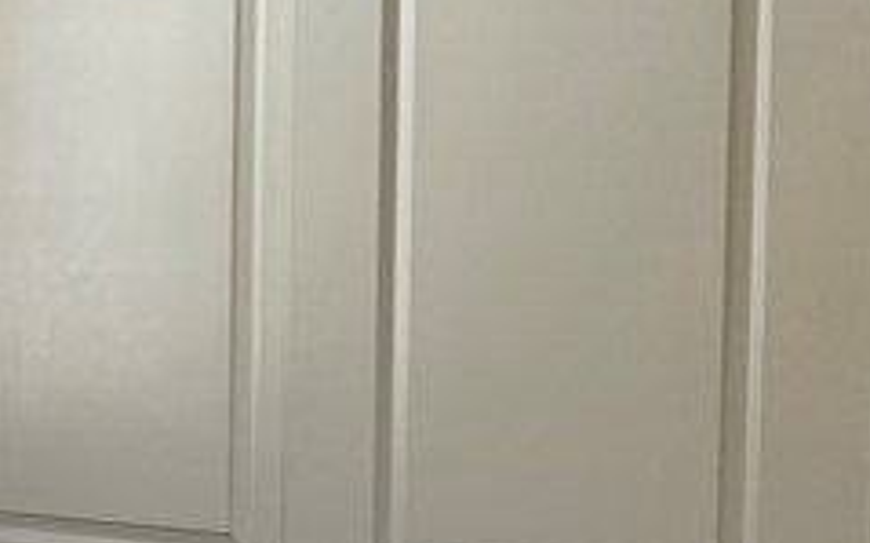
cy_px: 423
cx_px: -703
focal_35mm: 109
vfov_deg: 11.9
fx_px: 2583
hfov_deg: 16.1
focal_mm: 6.76
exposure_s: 1/178
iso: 80
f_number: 1.78
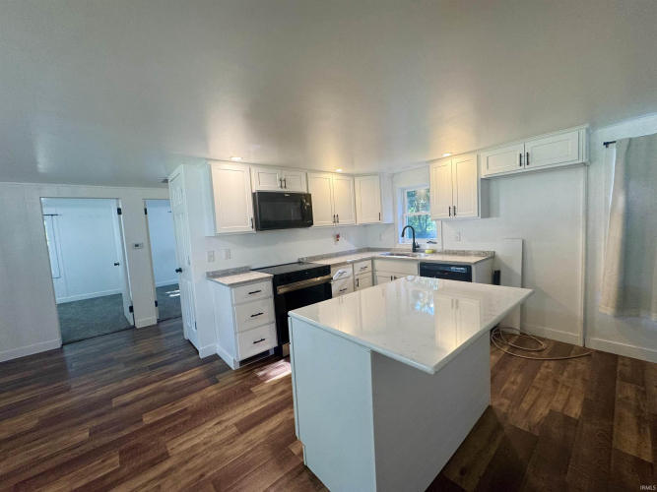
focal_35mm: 14
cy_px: 246
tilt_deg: -4.6
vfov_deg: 85.7
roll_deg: +3.1
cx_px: 328
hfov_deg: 102.1
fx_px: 266
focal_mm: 2.22
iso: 125
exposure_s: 1/120
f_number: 2.2
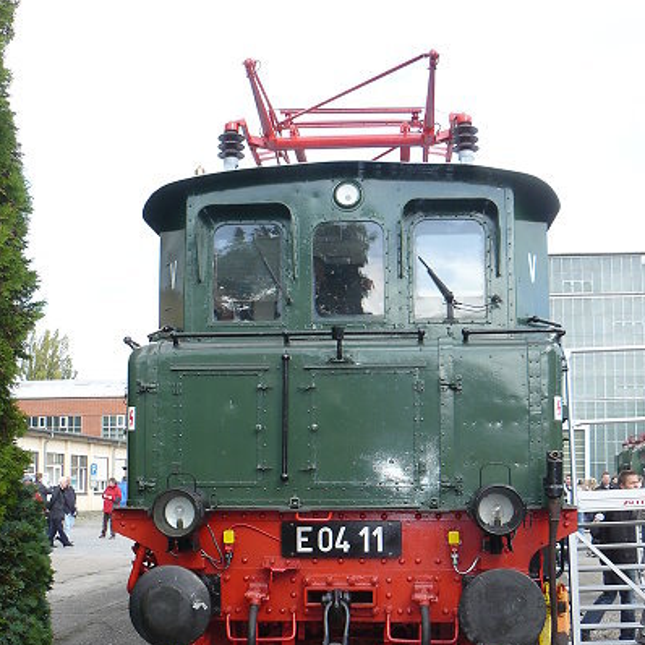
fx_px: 928
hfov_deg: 38.3
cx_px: 331
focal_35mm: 44
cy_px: 412
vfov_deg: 38.1
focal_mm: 6
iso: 100
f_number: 4
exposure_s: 1/160
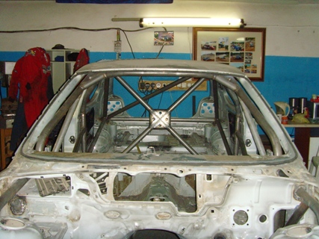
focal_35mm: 39
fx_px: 359
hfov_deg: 47.9
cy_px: 120
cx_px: 160
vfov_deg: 36.8
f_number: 3.5
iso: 320
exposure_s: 1/45
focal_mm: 6.6
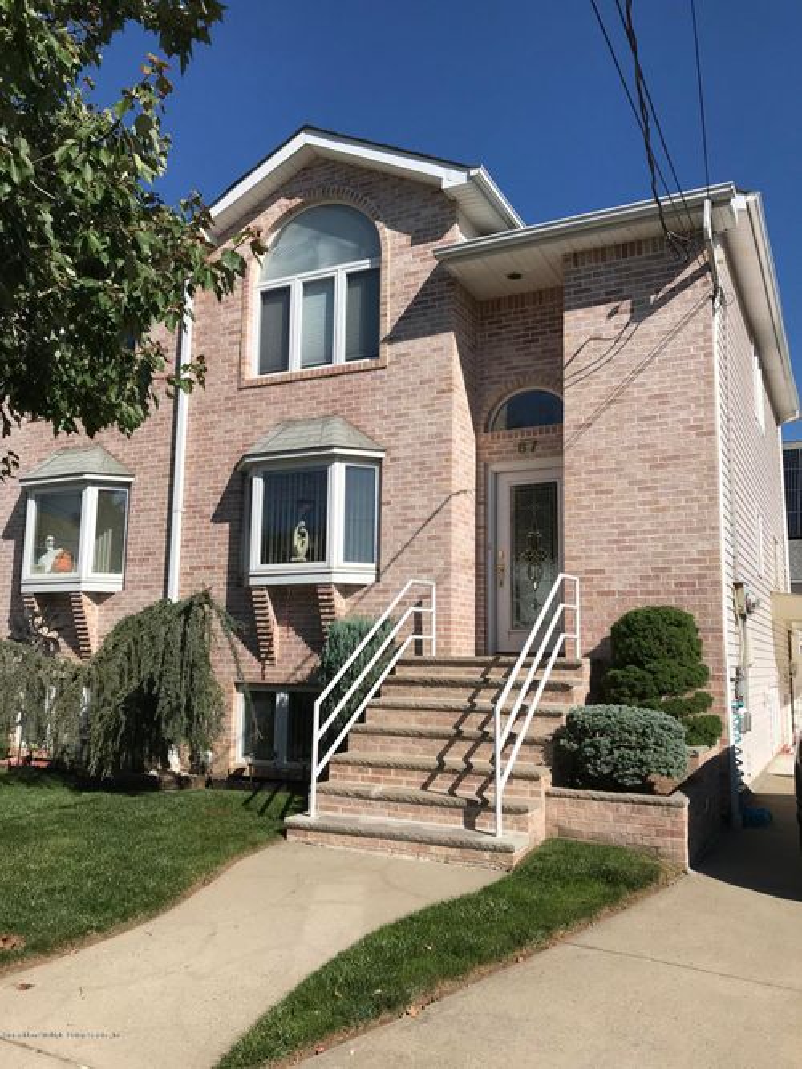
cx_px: 401
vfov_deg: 63.5
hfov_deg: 49.7
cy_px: 534
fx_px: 865
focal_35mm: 28
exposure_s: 1/4167
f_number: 1.8
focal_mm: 3.99
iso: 20
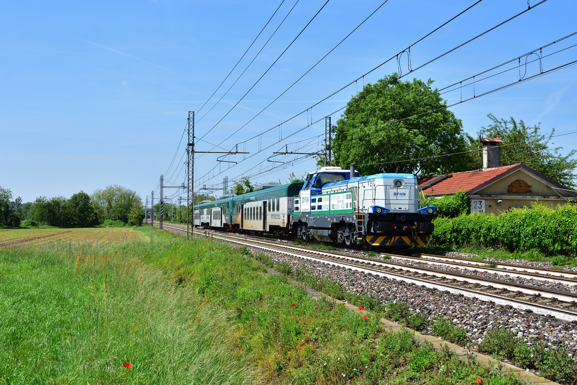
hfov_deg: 47.9
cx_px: 288
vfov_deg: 33.0
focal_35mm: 40
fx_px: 649
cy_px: 192
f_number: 7.1
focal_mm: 27
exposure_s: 1/800
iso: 250
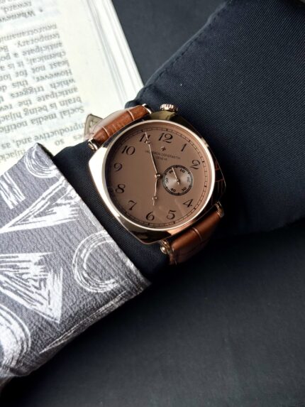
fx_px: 564
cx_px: 152
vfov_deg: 39.6
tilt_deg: -80.9
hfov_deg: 30.3
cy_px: 204
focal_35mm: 48
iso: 50
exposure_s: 1/185
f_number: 1.78
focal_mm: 6.76
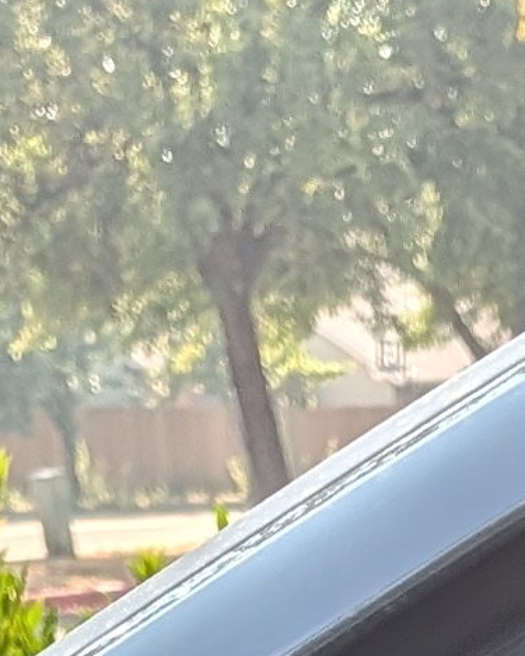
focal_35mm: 204
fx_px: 3963
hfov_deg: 7.3
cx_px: 1058
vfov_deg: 7.9
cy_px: 2123
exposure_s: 1/413
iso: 21
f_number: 1.68
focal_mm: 6.9
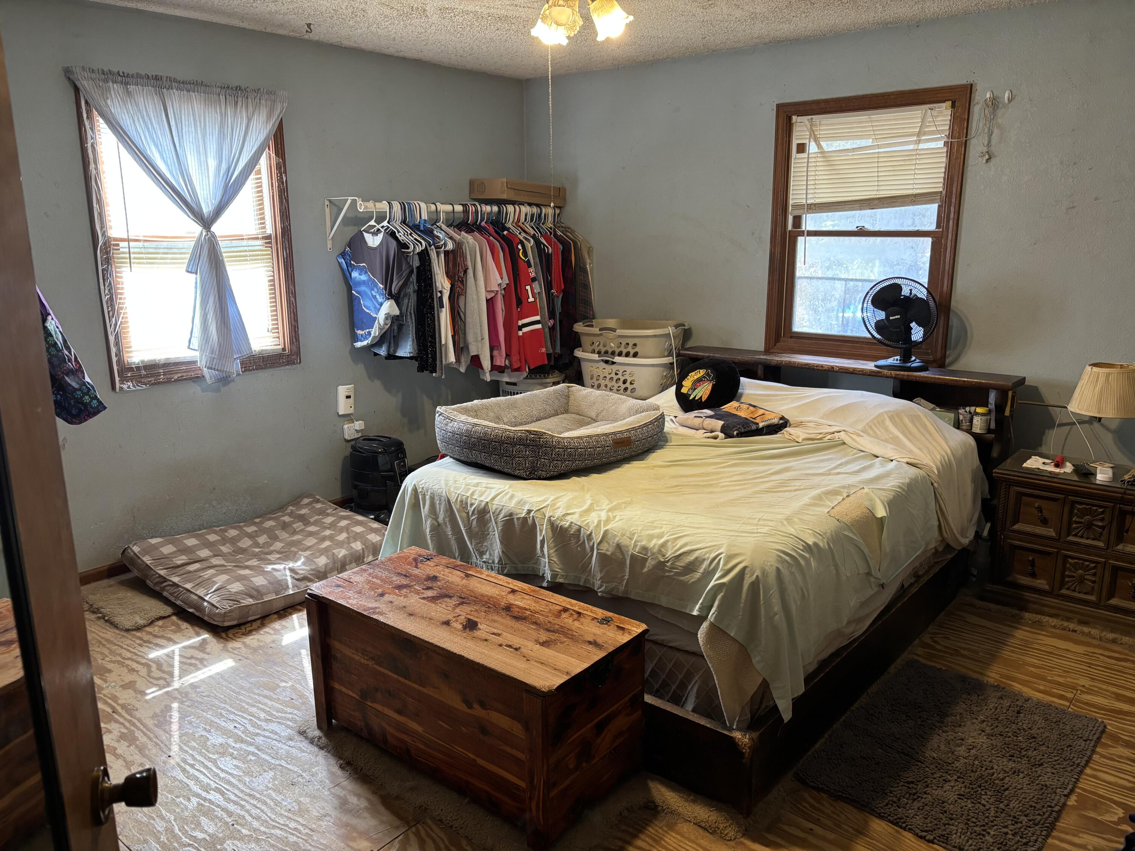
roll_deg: +0.1
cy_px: 426
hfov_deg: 67.3
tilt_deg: -13.3
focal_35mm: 26
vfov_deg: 53.1
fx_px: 852
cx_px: 568
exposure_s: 1/60
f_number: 1.6
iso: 160
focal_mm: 5.96
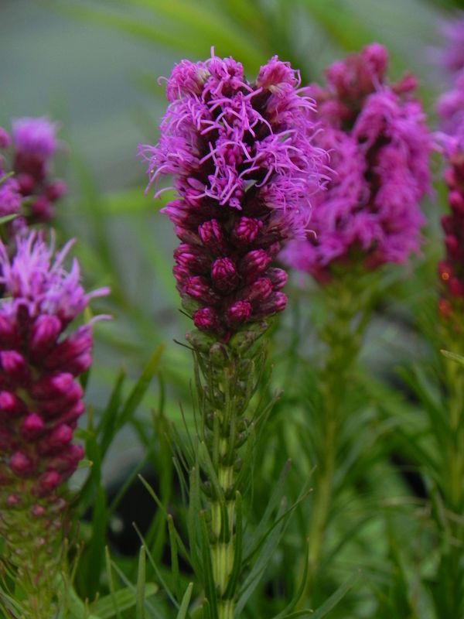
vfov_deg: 8.0
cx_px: 232
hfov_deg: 6.0
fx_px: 4414
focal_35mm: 247
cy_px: 310
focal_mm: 44
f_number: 5
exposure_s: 1/20
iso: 160
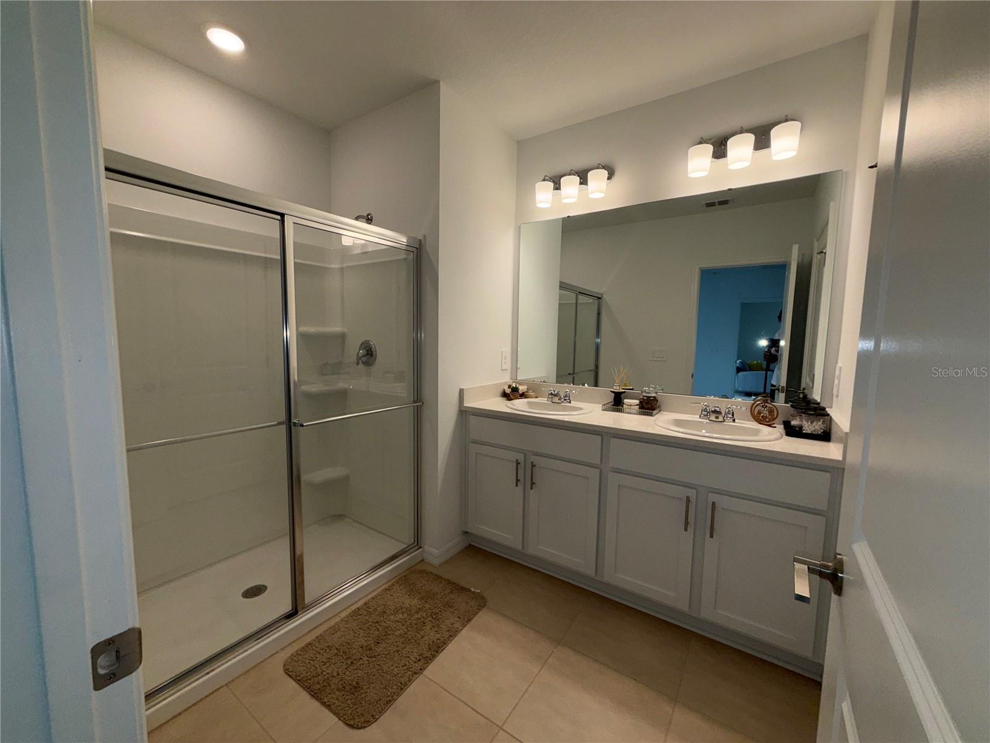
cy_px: 372
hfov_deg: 102.1
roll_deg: -0.9
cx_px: 495
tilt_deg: -5.3
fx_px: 400
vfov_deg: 85.7
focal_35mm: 14
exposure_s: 1/122
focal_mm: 2.22
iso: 20
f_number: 2.2
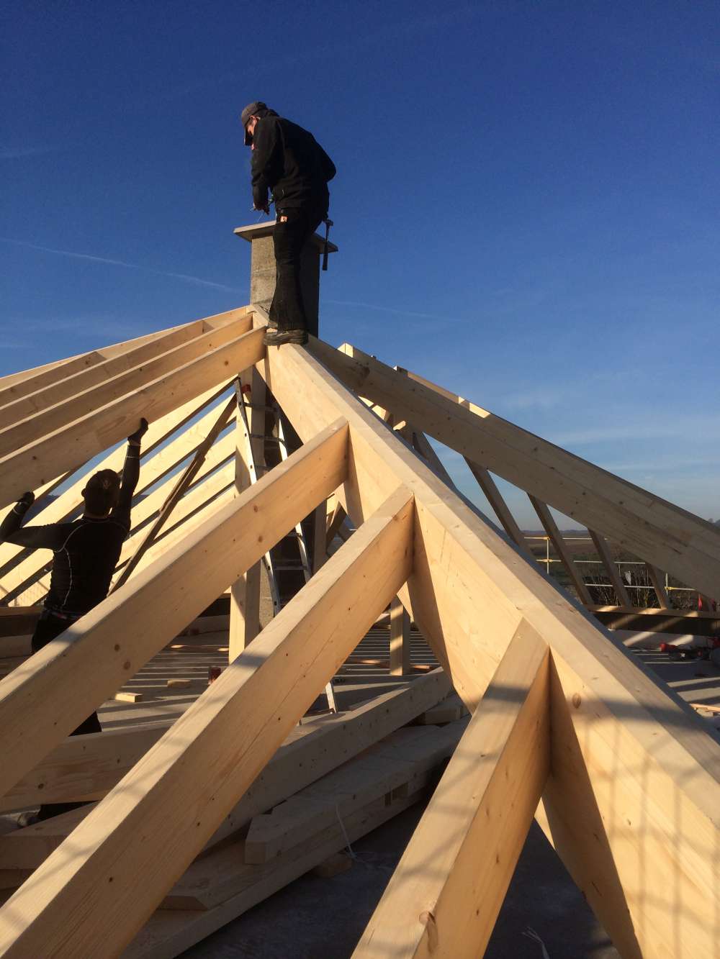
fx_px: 832
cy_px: 480
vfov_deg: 60.0
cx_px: 360
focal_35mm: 30
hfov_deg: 46.8
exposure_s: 1/2564
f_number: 2.2
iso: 40
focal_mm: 4.12
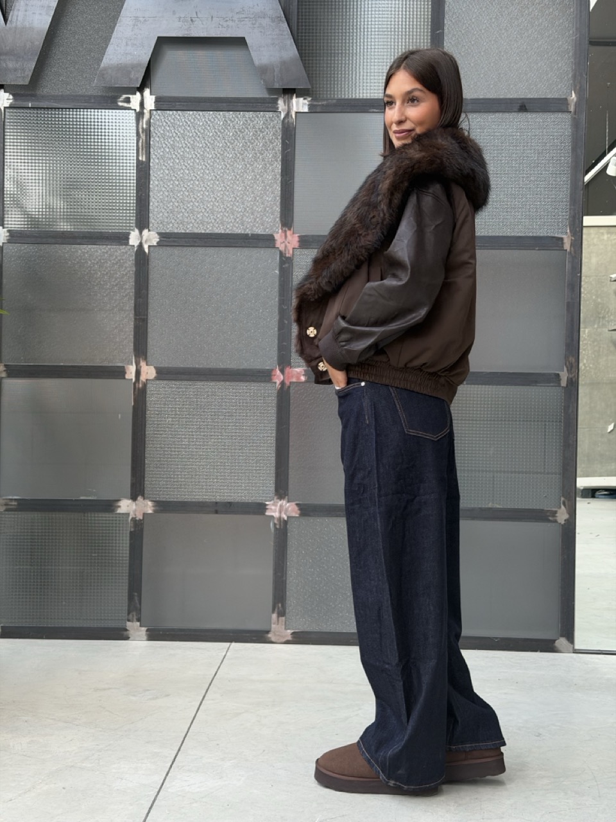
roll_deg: -0.2
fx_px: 1139
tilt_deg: -0.5
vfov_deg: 39.7
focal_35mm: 48
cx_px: 308
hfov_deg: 30.3
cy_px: 411
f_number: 1.78
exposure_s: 1/60
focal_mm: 6.76
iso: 200
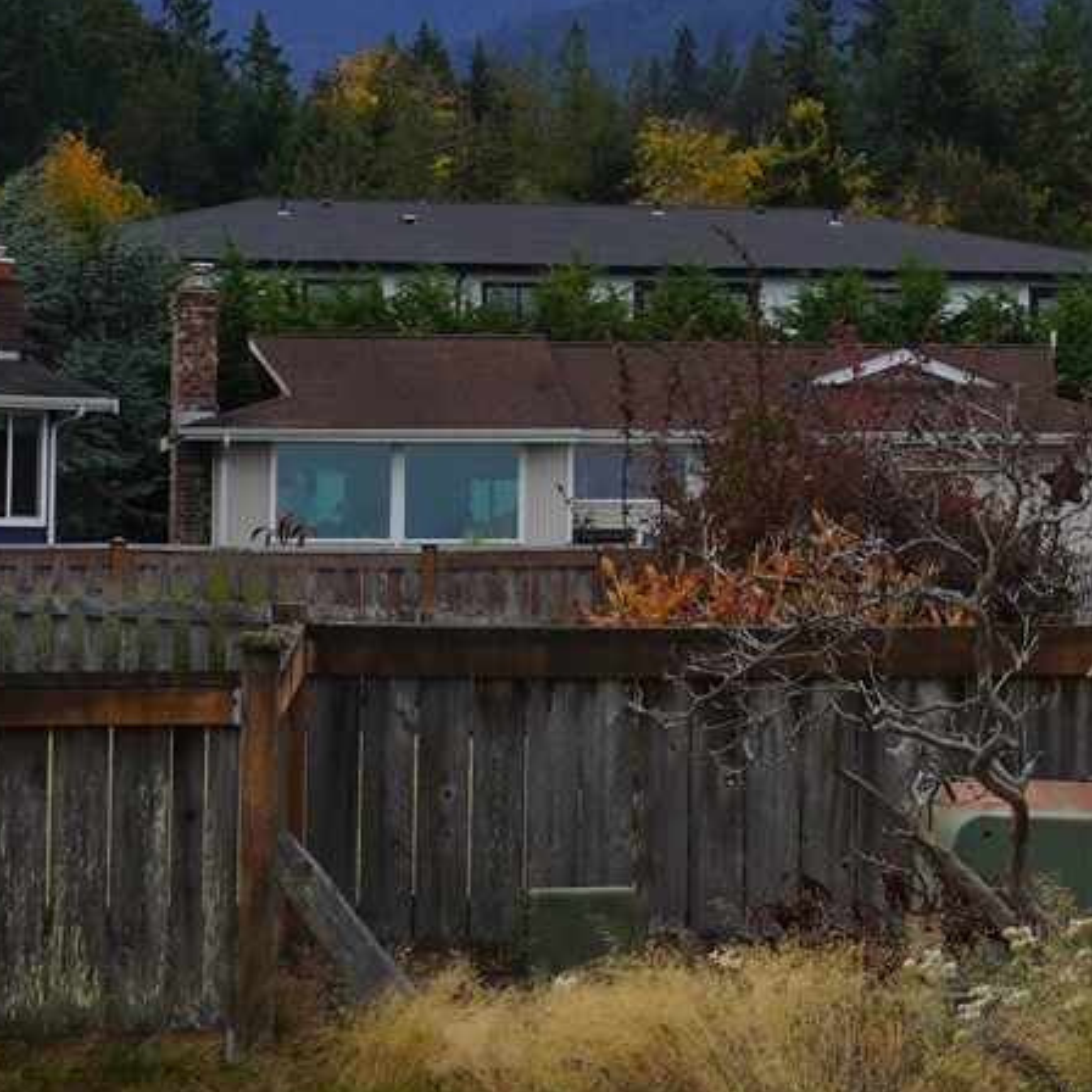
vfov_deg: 8.9
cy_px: -269
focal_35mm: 193
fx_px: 6888
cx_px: 1215
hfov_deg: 9.0
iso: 100
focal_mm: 40
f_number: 13
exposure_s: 1/100
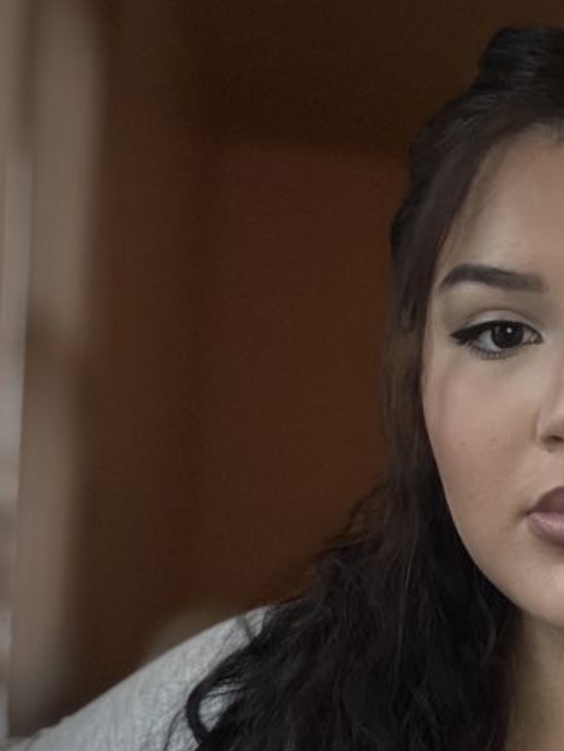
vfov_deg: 33.7
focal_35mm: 56
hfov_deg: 24.7
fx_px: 1215
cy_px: 550
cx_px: 590
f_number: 1.9
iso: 400
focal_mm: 2.69
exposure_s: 1/30
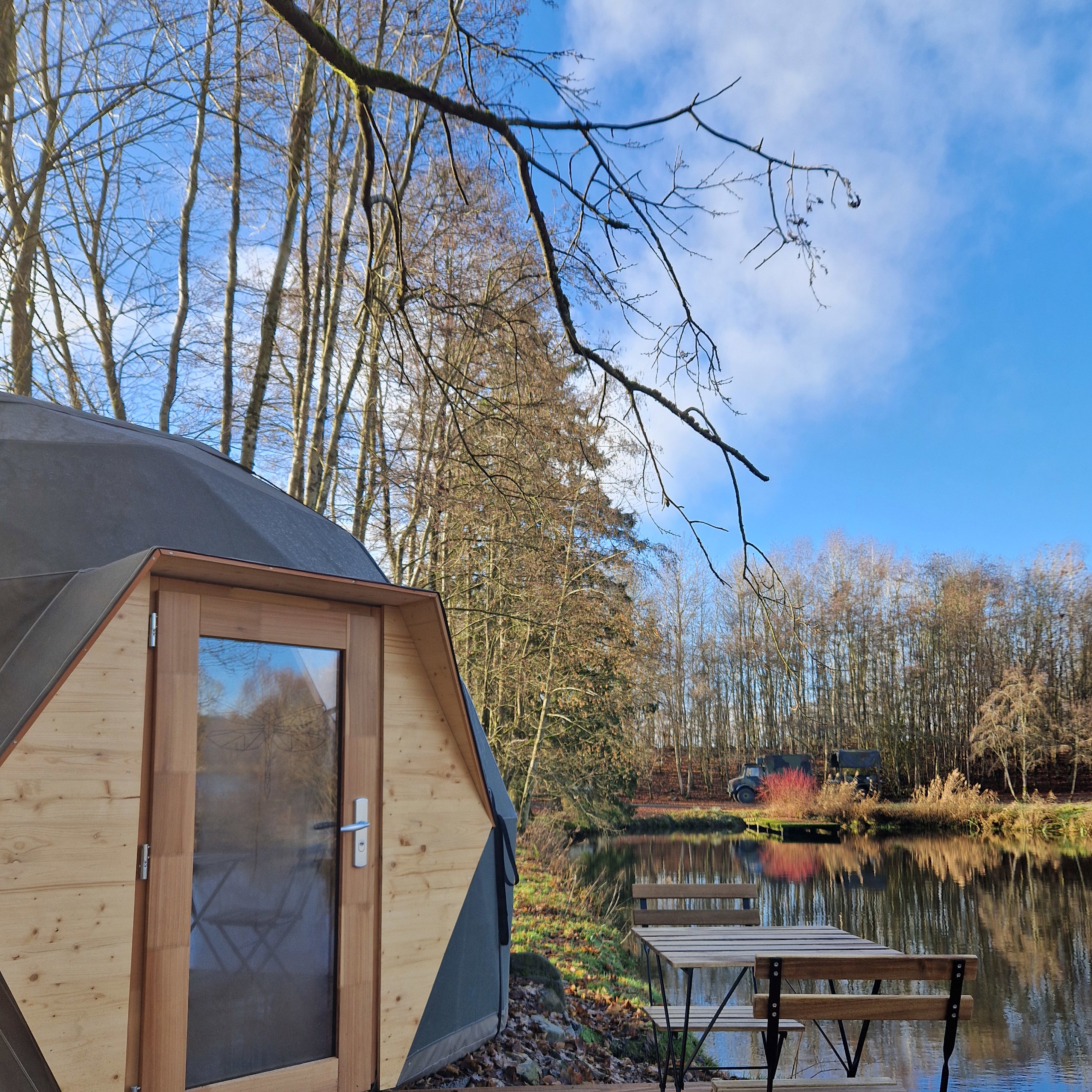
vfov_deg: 56.7
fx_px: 999
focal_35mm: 28
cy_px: 676
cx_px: 538
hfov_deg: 57.3
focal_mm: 5.4
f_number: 1.8
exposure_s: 1/303
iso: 50
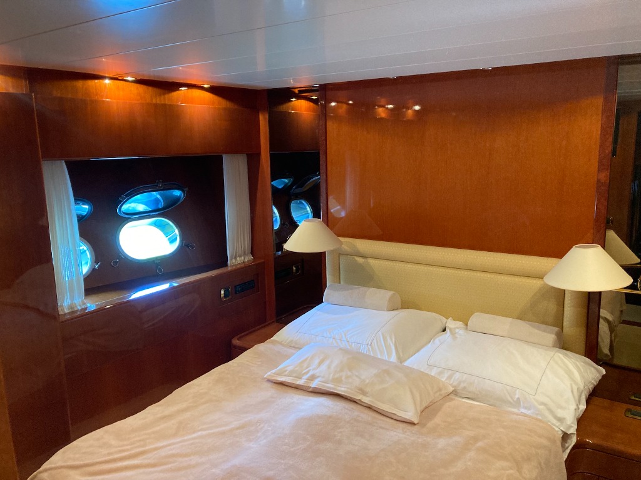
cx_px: 320
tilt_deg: -10.7
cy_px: 240
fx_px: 518
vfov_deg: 49.7
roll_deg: +0.9
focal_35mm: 28
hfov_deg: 63.4
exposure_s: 1/54
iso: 320
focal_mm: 3.99
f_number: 1.8
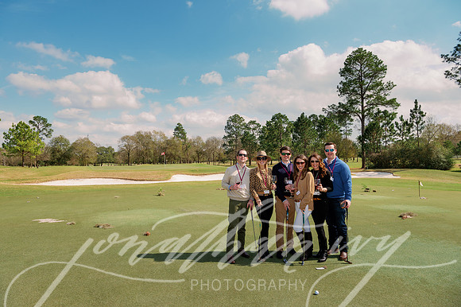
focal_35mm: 24
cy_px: 154
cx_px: 230
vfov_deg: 53.1
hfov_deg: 73.8
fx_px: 307
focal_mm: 24
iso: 64
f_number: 9
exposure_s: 1/200
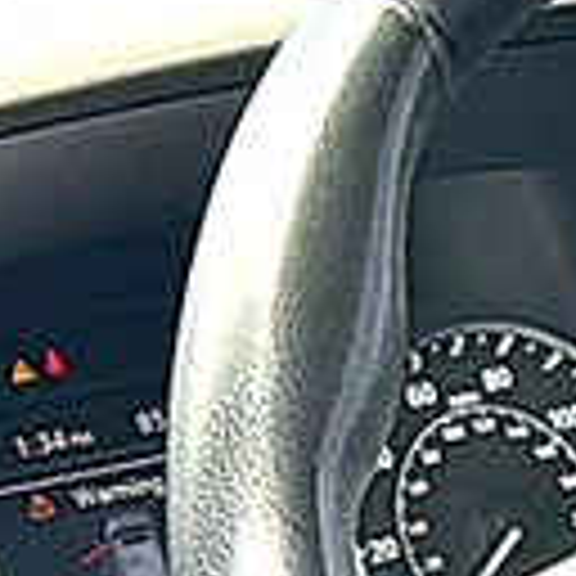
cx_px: 1413
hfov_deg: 8.6
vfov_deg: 9.4
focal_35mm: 183
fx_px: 3445
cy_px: 790
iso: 80
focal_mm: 6.86
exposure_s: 1/178
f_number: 1.78
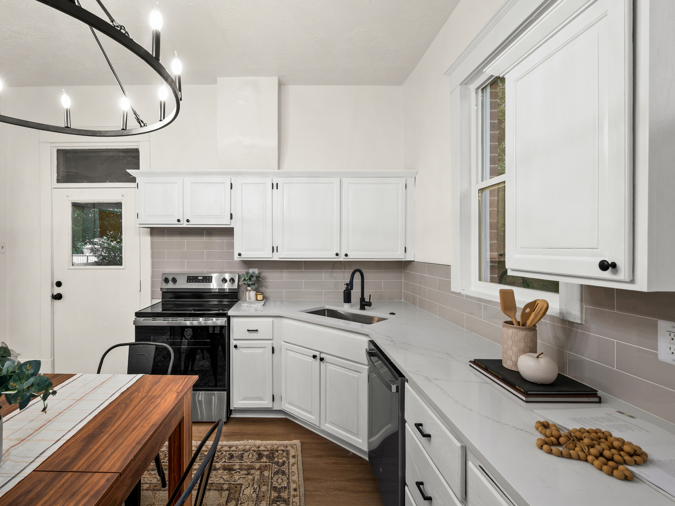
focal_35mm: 17
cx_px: 285
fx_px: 331
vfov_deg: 74.7
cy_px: 252
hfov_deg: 90.3
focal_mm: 15
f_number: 7.1
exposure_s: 1/8
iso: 500
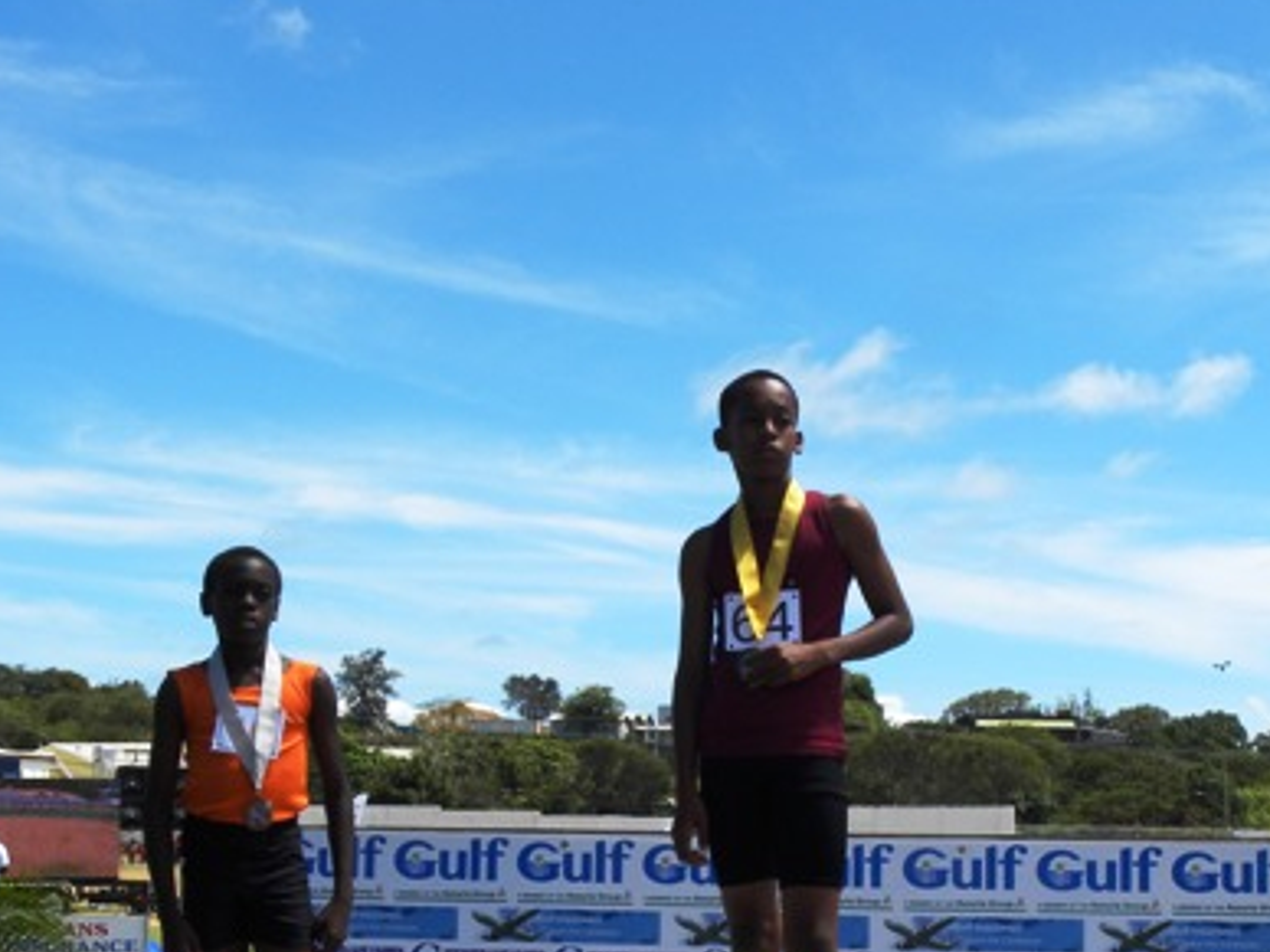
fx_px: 2238
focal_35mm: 61
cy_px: 635
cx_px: 858
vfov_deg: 23.9
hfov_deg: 31.4
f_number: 5.6
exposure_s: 1/293
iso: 64
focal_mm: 6.6
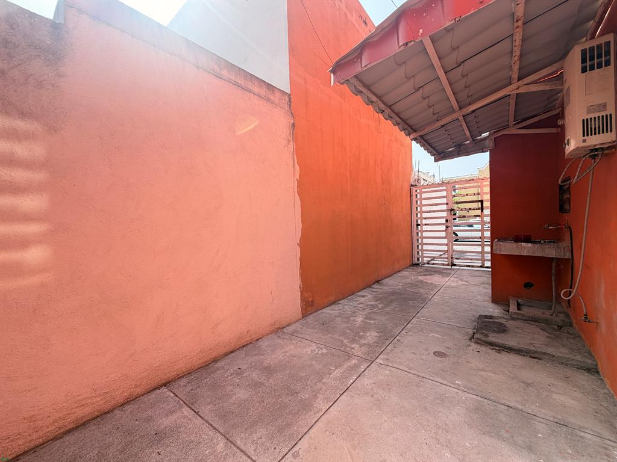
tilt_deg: -1.9
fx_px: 250
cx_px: 308
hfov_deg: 102.1
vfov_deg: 85.7
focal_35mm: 14
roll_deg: +2.3
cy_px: 231
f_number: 2.2
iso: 50
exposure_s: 1/502
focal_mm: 2.22
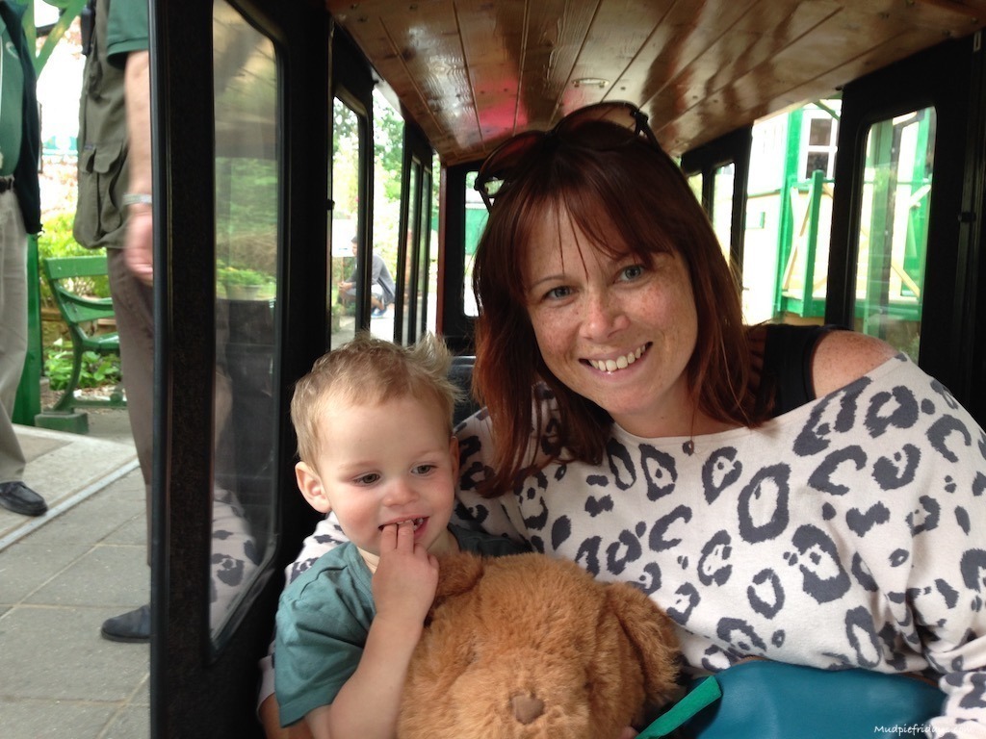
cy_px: 370
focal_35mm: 33
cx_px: 493
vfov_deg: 42.9
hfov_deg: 55.4
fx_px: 940
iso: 64
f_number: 2.4
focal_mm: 4.12
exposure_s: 1/20
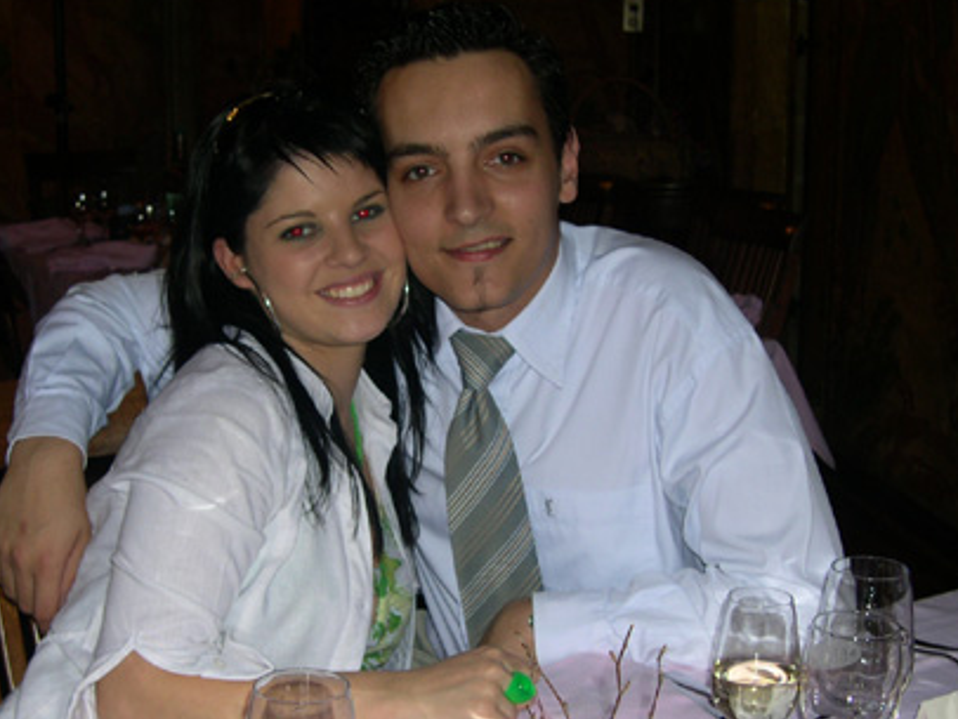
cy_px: 401
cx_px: 380
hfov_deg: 31.1
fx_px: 1717
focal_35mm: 62
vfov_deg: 23.7
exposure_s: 1/60
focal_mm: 9
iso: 100
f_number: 2.9
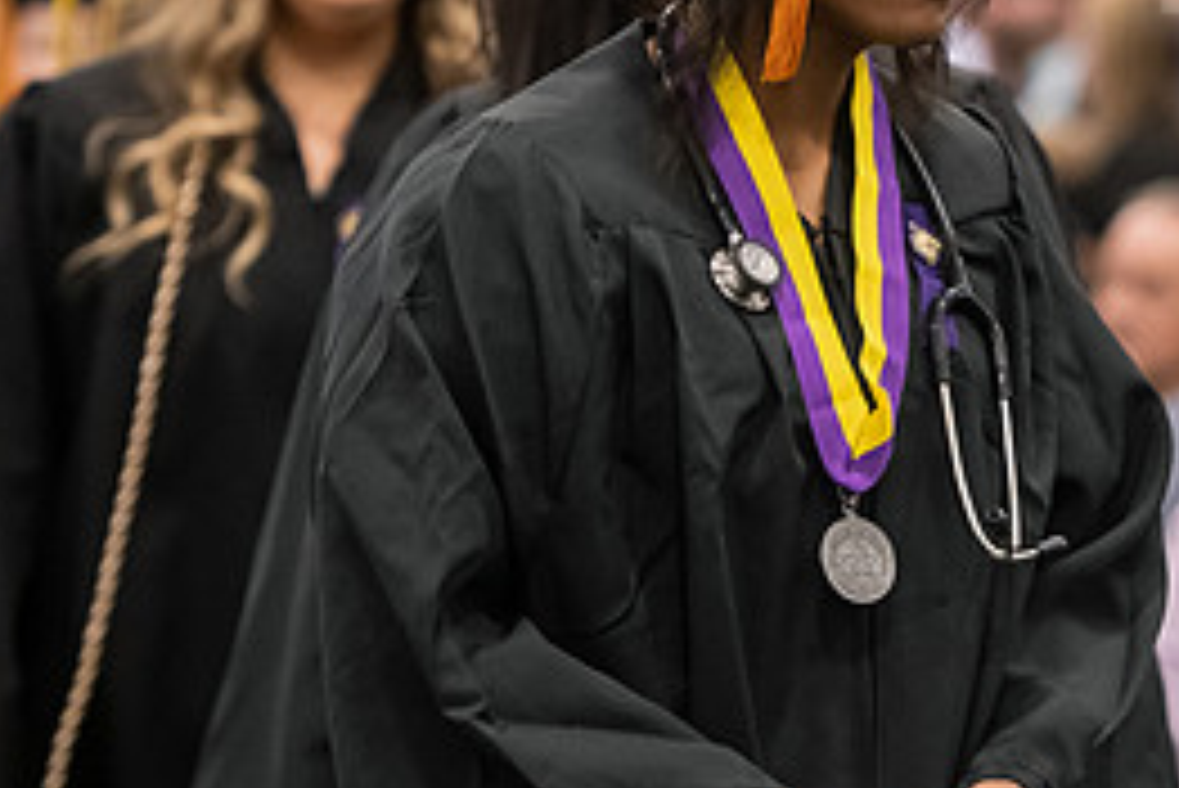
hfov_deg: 7.1
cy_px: 182
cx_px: 1026
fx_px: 9437
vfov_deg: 4.8
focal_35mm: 288
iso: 3200
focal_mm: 130
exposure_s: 1/200
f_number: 3.2
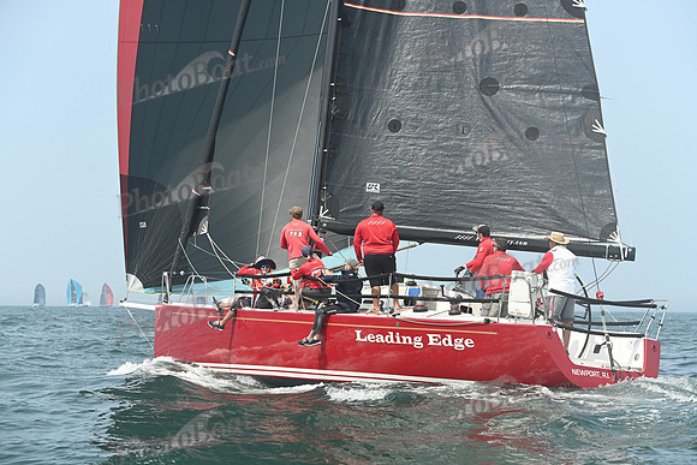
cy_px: 232
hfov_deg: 28.8
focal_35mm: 70
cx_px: 348
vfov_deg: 19.5
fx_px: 1356
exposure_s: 1/1250
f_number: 5.6
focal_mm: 70
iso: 320
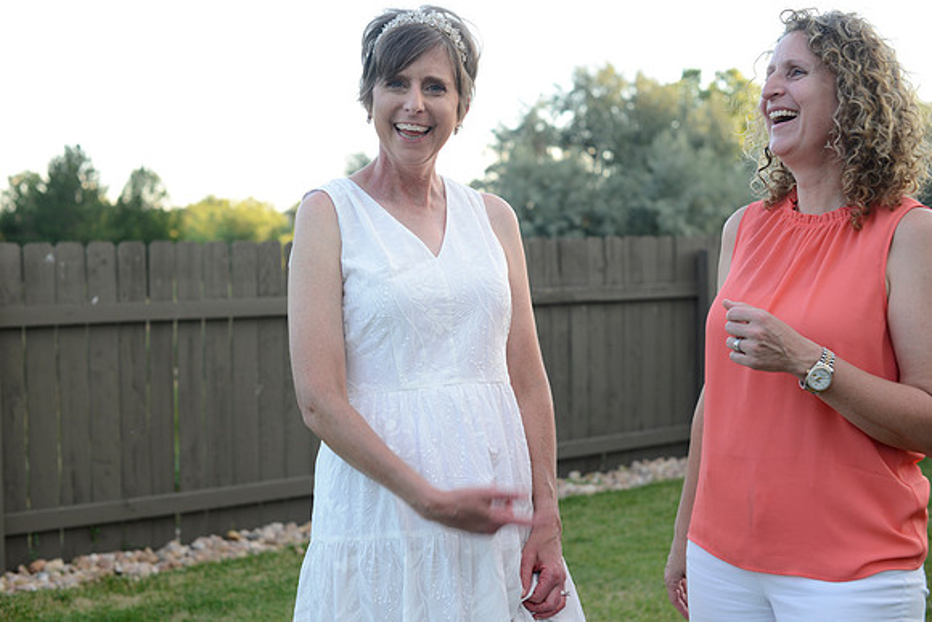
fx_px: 1295
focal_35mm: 50
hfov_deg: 39.6
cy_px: 311
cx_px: 466
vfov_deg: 27.0
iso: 400
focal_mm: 50
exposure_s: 1/200
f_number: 4
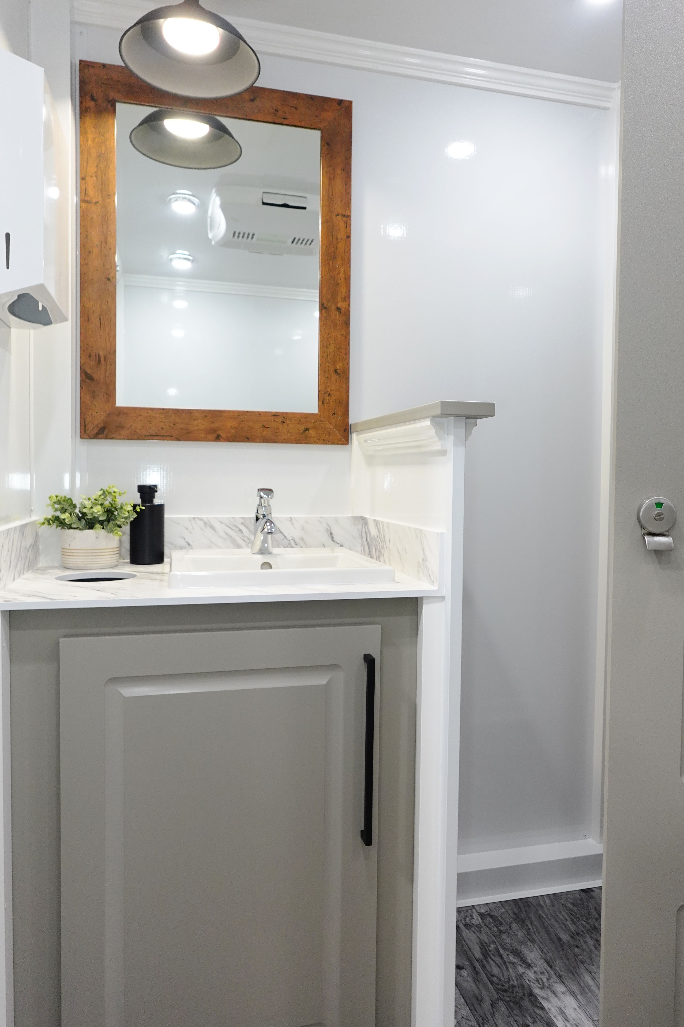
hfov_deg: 51.2
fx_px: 713
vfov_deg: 71.5
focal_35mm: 25
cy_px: 506
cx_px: 362
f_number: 2
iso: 400
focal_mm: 7.6
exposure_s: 1/80
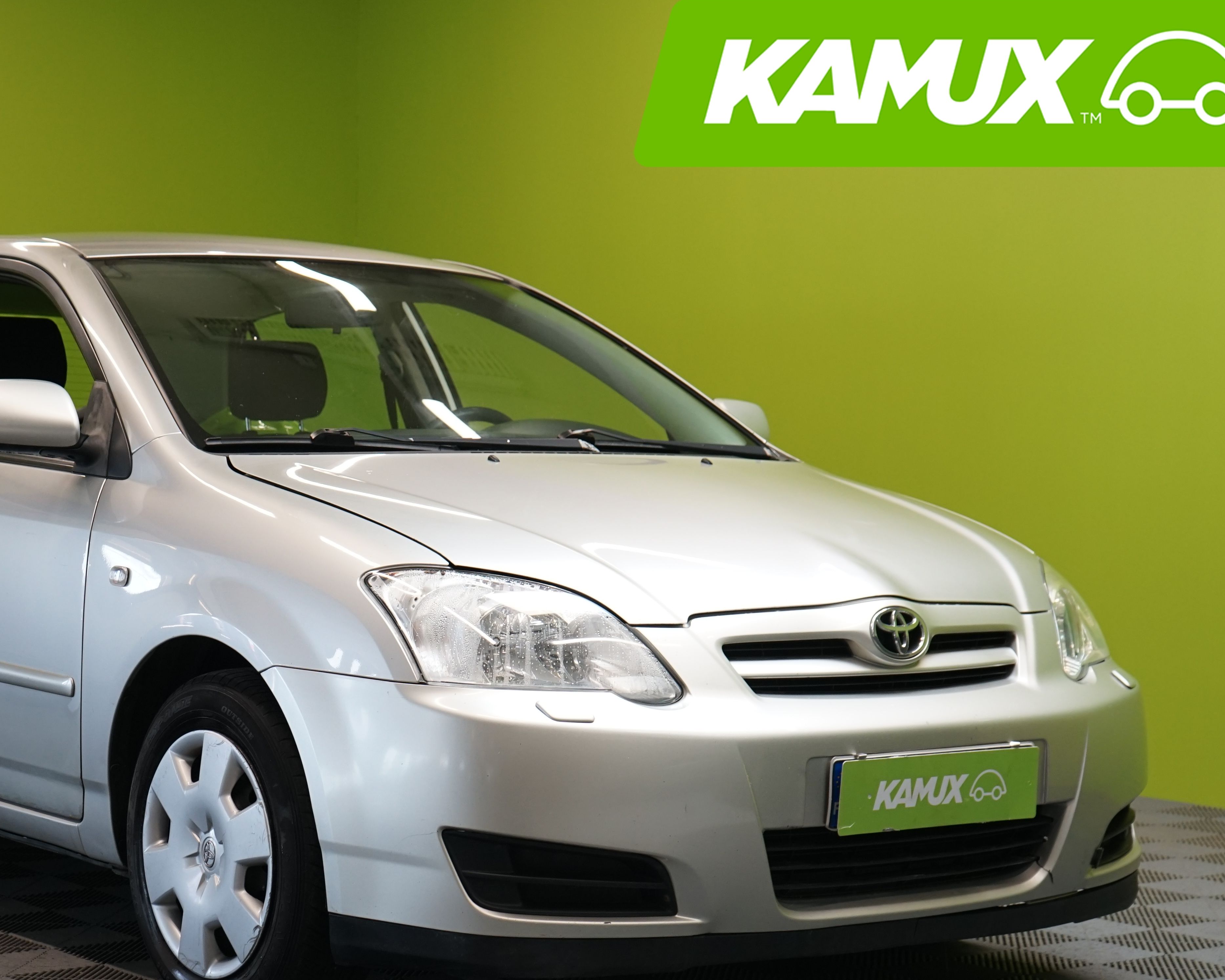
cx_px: 386
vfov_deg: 21.5
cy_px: 592
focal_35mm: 71
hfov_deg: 26.6
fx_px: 2574
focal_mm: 47
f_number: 5.6
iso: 800
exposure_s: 1/40
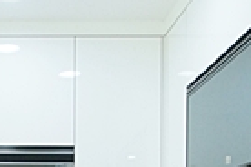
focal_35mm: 87
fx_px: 607
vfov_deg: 14.6
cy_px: 254
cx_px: -5
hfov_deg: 22.4
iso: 800
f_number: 4
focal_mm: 10
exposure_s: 1/320
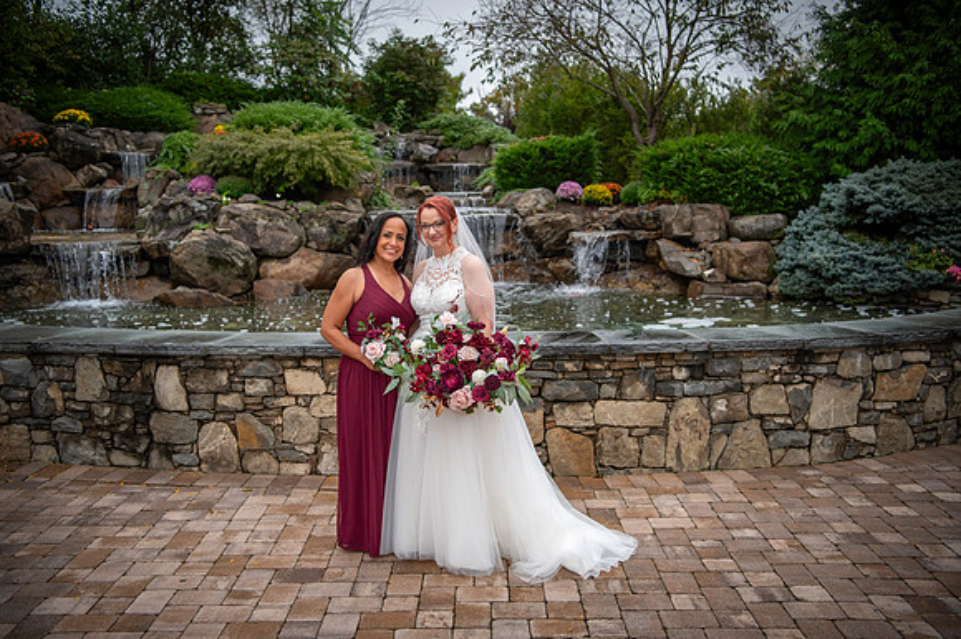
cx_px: 480
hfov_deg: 54.5
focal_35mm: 35
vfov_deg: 37.8
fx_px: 934
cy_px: 320
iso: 800
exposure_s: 1/1600
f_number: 2.8
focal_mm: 35
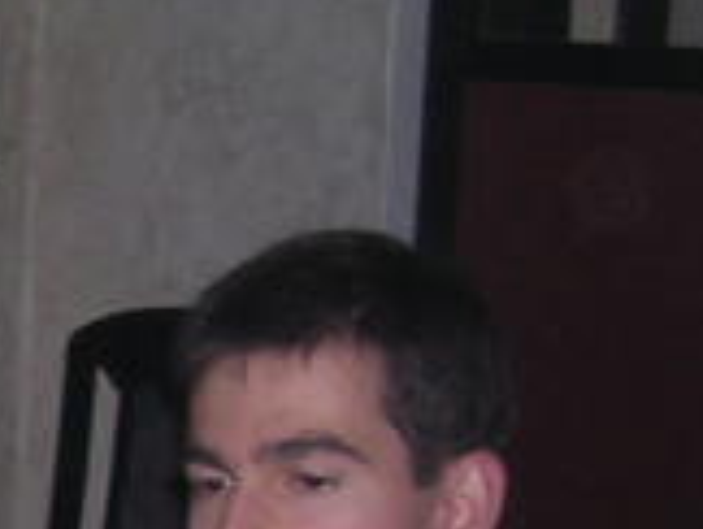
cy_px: 950
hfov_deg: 11.9
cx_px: -655
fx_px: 3051
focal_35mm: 150
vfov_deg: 9.4
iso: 158
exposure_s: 1/60.1
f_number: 2.8
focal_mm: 5.8
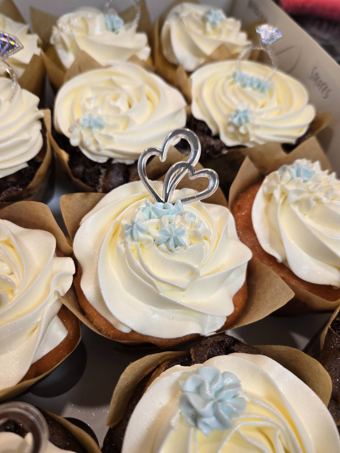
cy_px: 226
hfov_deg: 58.9
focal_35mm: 23
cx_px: 170
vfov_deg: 73.9
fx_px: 301
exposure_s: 1/120
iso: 80
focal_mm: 5.4
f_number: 1.8
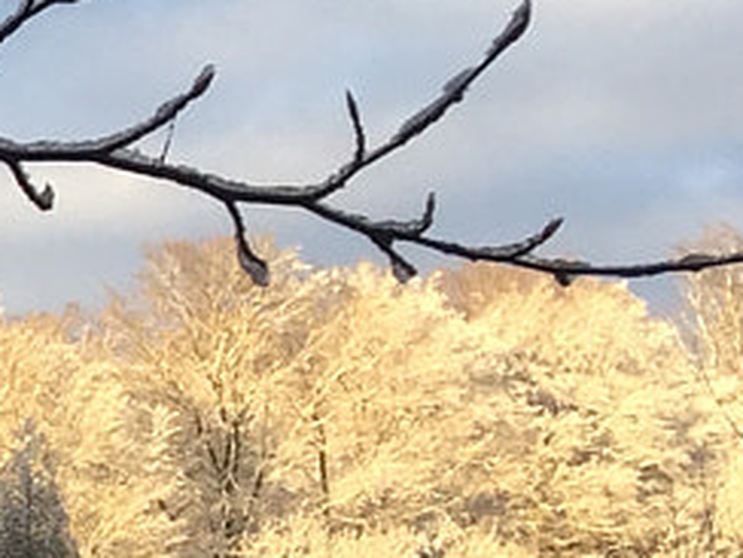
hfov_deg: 8.5
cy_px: 759
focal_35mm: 190
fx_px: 4078
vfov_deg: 7.7
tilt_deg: +3.3
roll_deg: +0.1
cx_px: -1553
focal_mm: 4.15
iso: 32
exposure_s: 1/295
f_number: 2.2
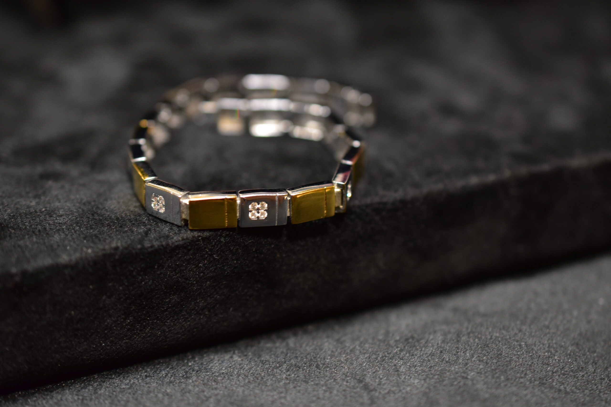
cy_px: 204
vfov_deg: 22.6
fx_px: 1018
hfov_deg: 33.4
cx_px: 306
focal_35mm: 60
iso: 800
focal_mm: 40
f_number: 3.2
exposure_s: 1/30
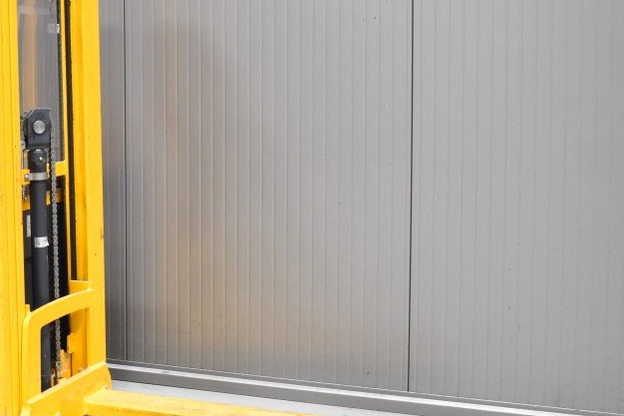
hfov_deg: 27.9
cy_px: 164
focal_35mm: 69
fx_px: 1196
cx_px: 34
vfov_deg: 19.7
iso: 1600
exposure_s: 1/40
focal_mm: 24
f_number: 4.5
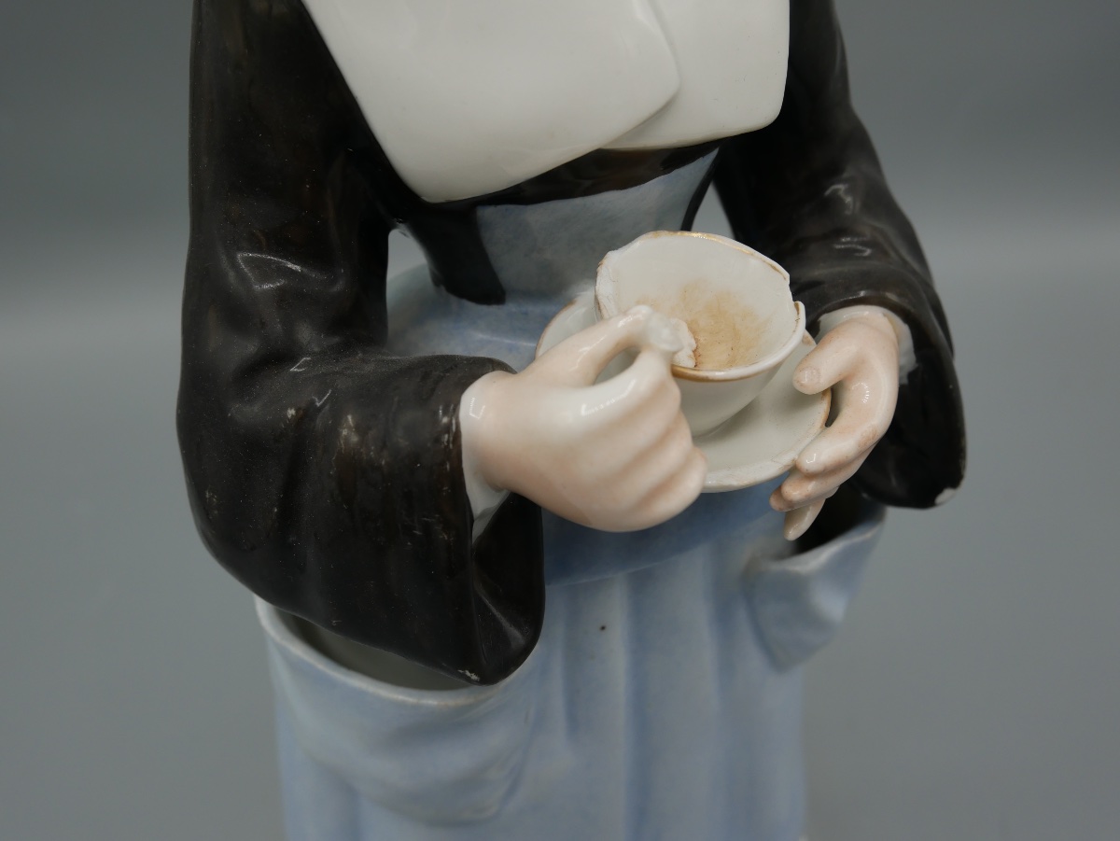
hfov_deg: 53.9
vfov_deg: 41.8
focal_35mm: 34
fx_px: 1101
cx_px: 560
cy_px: 420
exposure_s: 1/250
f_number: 6.3
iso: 200
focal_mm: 17
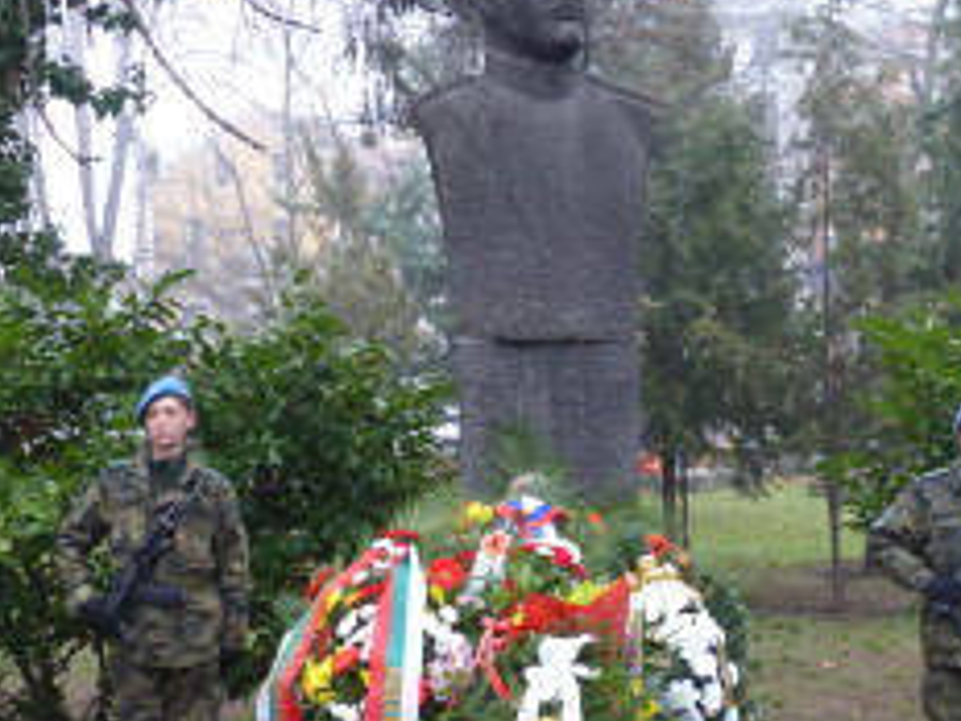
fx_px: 1916
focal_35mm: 69
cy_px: 493
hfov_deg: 28.0
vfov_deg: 21.2
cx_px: 650
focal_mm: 7.1
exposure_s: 1/60
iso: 250
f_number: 2.8
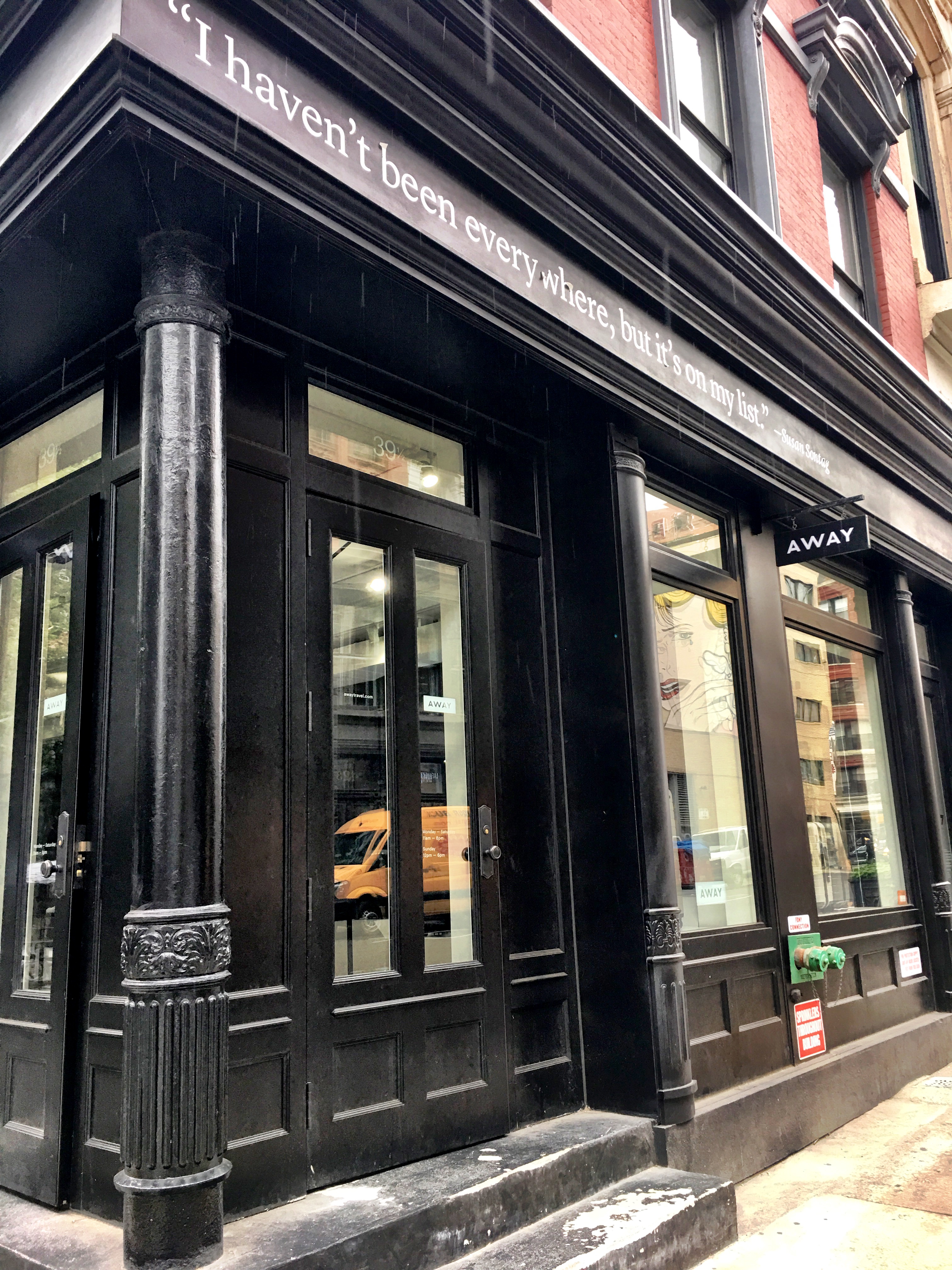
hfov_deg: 48.2
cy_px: 635
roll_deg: +2.7
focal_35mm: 29
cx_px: 476
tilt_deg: +13.8
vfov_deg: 61.7
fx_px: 1063
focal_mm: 4.15
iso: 25
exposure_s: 1/30
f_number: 2.2
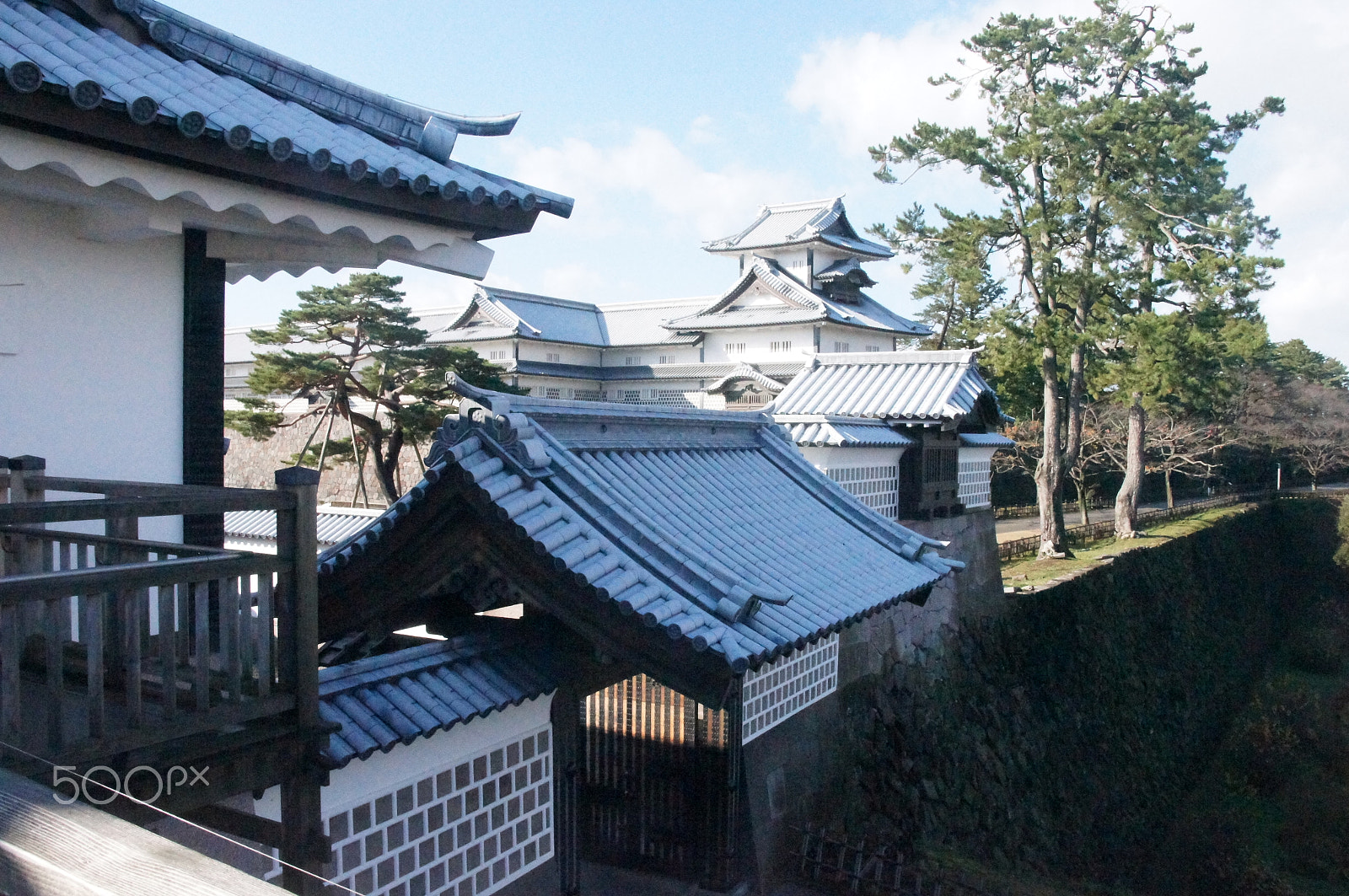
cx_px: 674
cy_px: 448
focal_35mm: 27
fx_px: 1011
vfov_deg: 47.8
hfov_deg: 67.4
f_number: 14
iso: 12800
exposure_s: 1/3200
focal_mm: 18
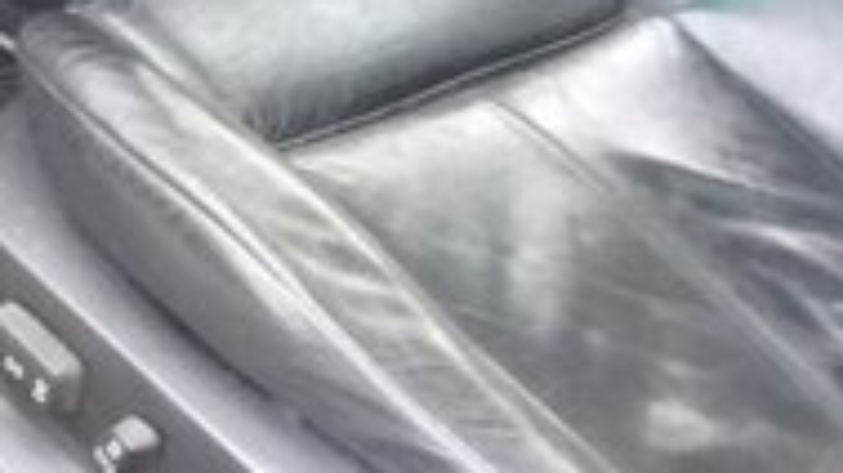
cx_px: -607
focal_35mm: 118
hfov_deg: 15.8
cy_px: -136
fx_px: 2636
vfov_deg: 10.1
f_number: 2.2
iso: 200
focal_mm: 3.3
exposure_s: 1/20
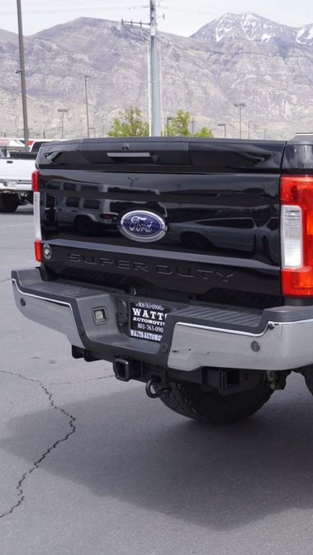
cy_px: 277
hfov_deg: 18.7
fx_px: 882
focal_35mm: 60
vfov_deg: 35.0
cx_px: 402
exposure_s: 1/200
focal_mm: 25
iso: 100
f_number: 8
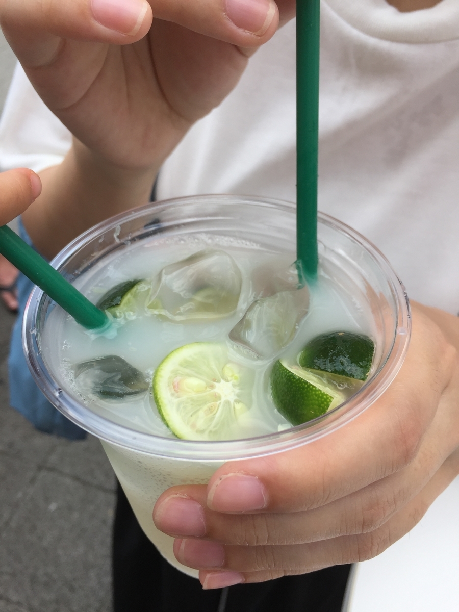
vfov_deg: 61.7
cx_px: 230
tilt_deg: -44.0
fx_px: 513
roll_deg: -4.8
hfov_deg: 48.2
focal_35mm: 29
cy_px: 306
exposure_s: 1/746
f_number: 2.2
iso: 32
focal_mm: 4.15
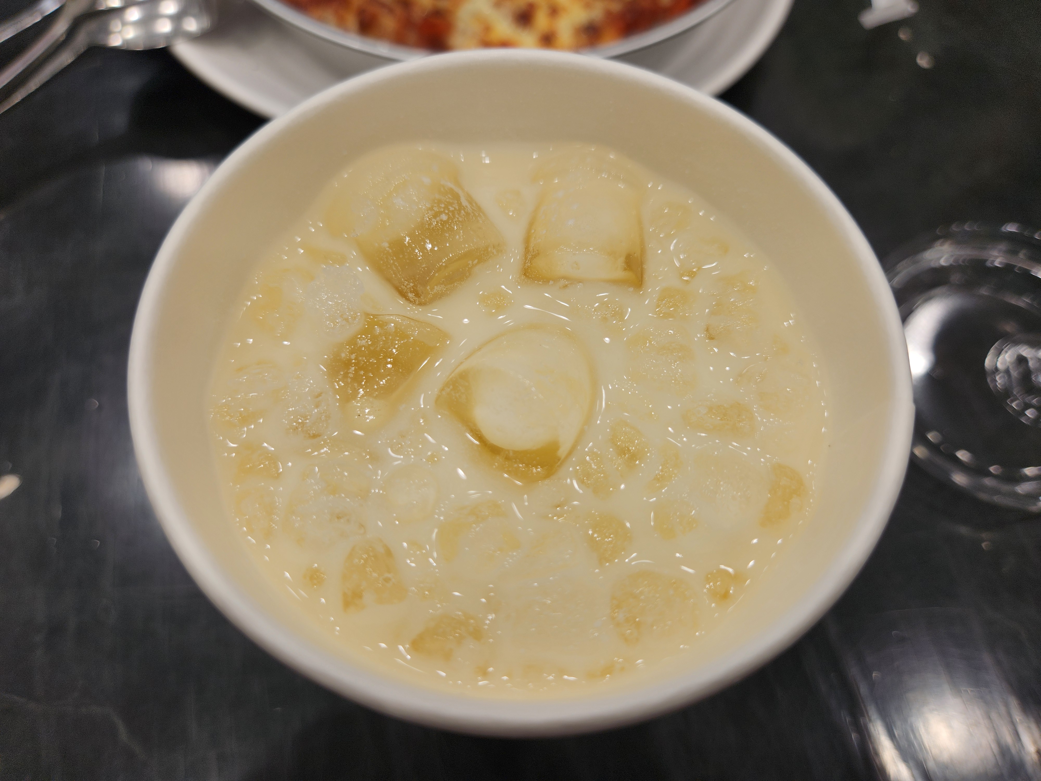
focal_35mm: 23
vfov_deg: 58.9
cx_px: 520
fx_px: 692
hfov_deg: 73.9
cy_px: 390
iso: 20
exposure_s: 1/164
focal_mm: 5.4
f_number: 1.8
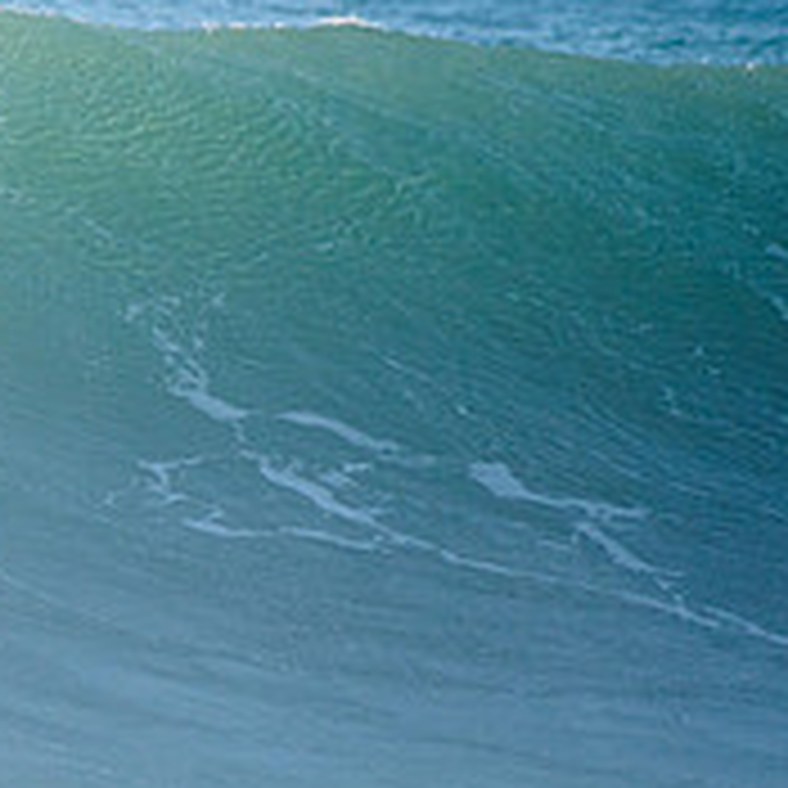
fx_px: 36314
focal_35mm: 1410
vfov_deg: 1.2
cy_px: 462
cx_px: -486
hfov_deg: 1.2
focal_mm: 500
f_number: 5.6
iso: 360
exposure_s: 1/1600
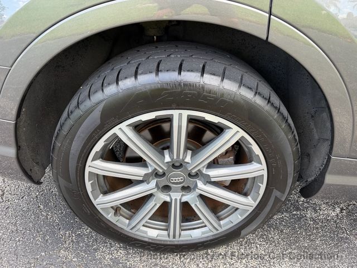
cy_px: 134
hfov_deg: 71.6
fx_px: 248
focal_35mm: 24
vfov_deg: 56.8
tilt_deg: -35.1
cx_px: 178
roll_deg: -2.8
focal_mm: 6.76
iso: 80
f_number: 1.78
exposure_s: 1/221
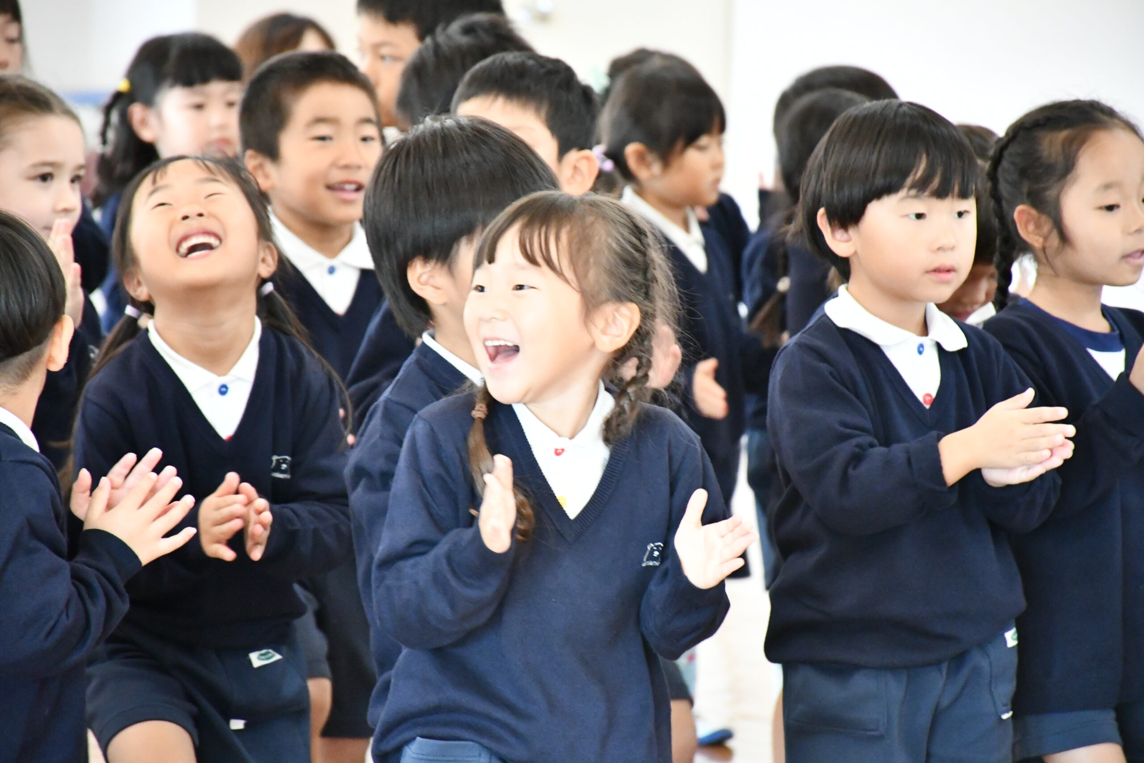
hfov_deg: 9.8
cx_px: 572
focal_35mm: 210
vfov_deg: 6.5
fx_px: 6673
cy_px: 382
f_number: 5.6
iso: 7200
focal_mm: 140
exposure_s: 1/250
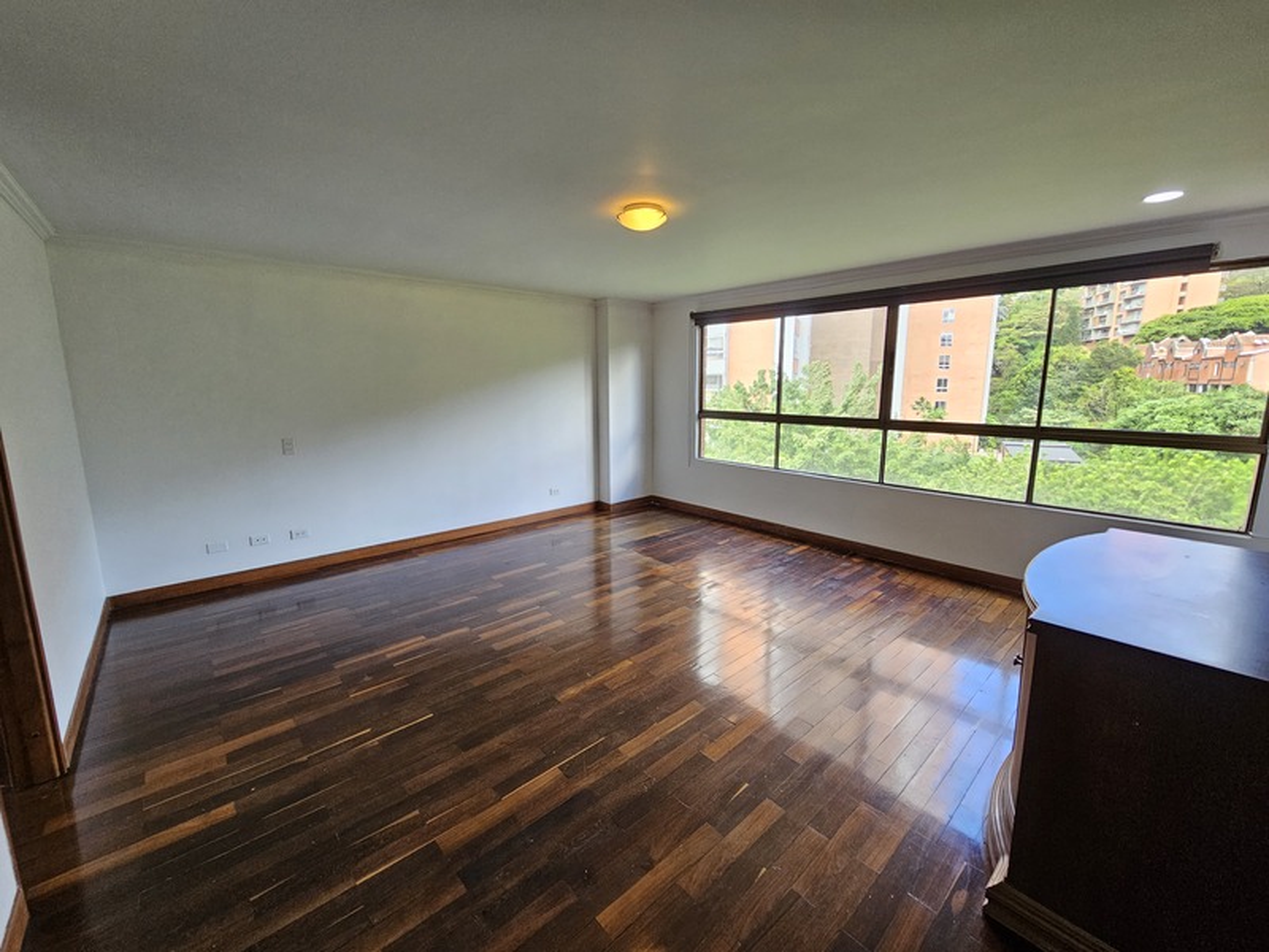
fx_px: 477
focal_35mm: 13
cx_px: 634
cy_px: 476
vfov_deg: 89.9
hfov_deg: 106.2
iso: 64
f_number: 2.2
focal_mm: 2.2
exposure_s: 1/60
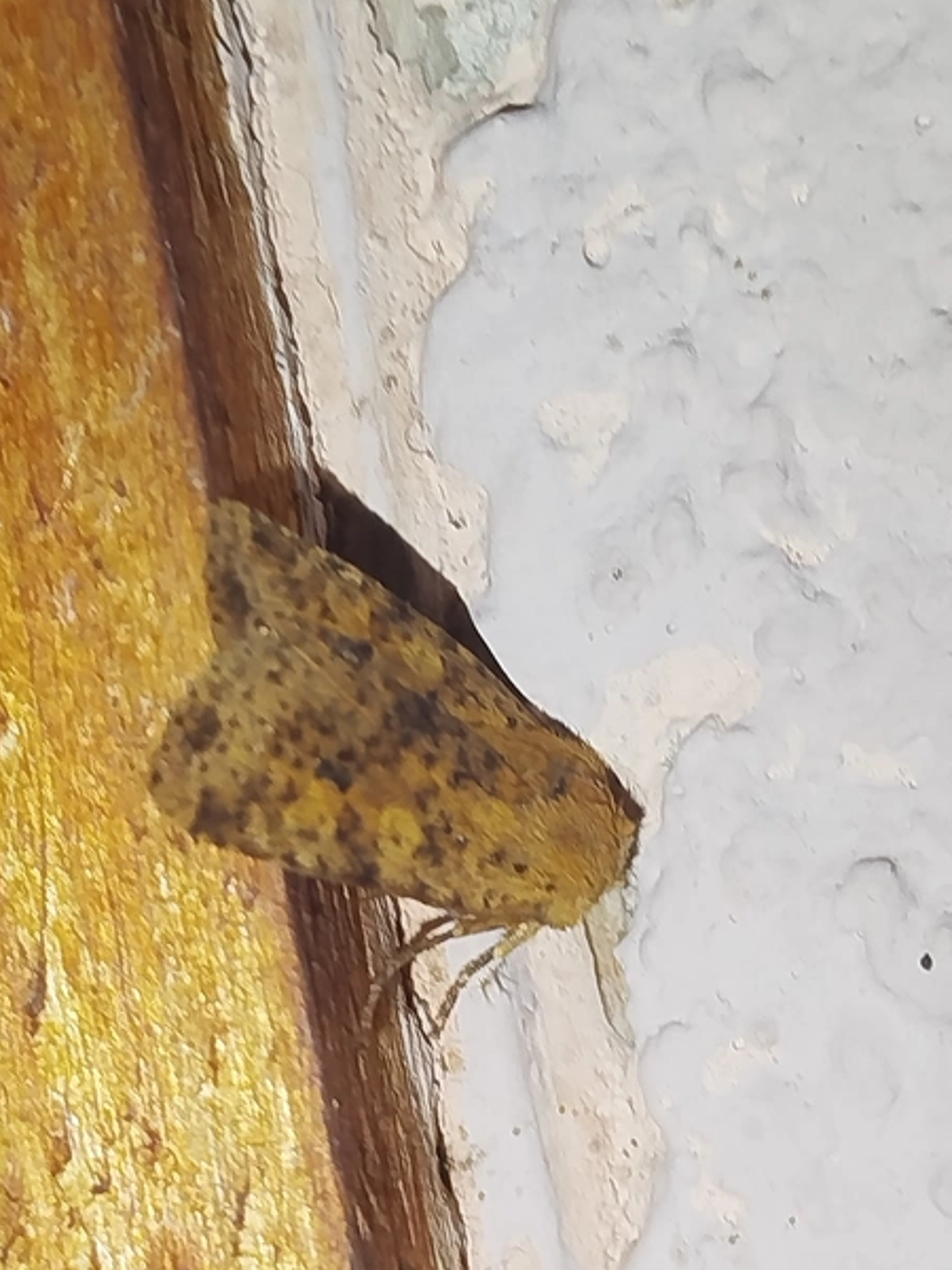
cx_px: 453
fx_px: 3557
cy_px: 633
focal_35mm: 97
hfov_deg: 15.2
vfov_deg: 20.2
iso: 100
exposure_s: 1/50
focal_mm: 5.31
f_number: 1.7
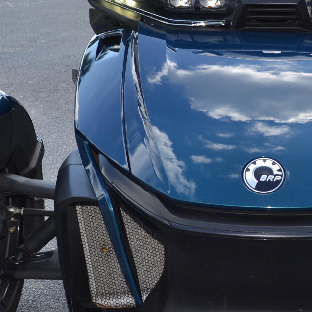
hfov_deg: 19.4
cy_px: 109
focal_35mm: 88
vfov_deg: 19.7
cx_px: 272
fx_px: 897
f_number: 6.3
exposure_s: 1/200
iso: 100
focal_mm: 22
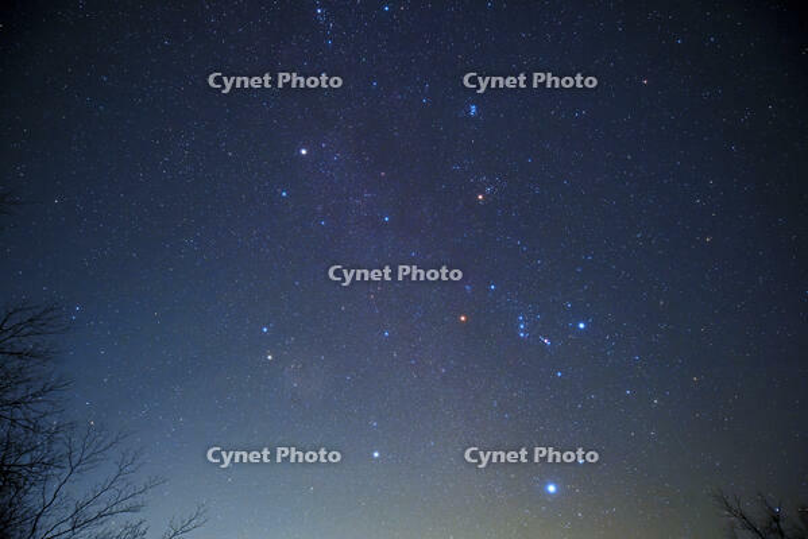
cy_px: 270
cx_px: 404
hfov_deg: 104.2
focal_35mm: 14
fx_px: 314
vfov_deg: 81.3
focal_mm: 14
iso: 1600
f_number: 2.8
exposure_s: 15
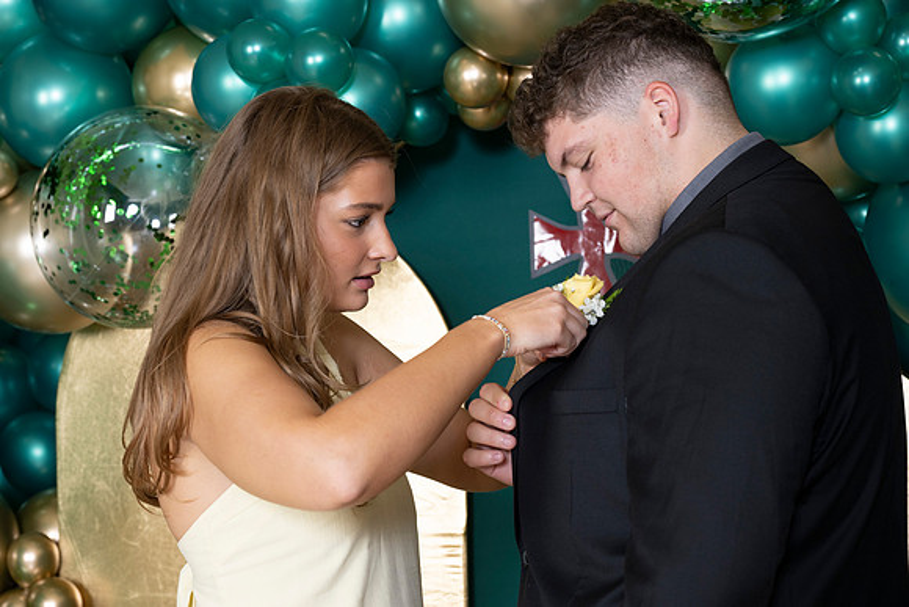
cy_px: 304
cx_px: 454
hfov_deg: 26.3
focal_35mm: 77
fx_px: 1945
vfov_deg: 17.7
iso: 320
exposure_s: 1/125
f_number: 7.1
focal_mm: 77
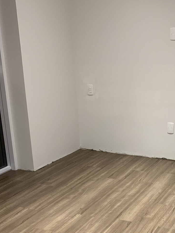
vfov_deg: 34.0
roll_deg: +0.6
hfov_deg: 26.1
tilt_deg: -19.0
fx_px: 371
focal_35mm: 55
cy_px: 182
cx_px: 141
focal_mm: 4.25
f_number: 1.8
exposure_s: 1/60
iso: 160
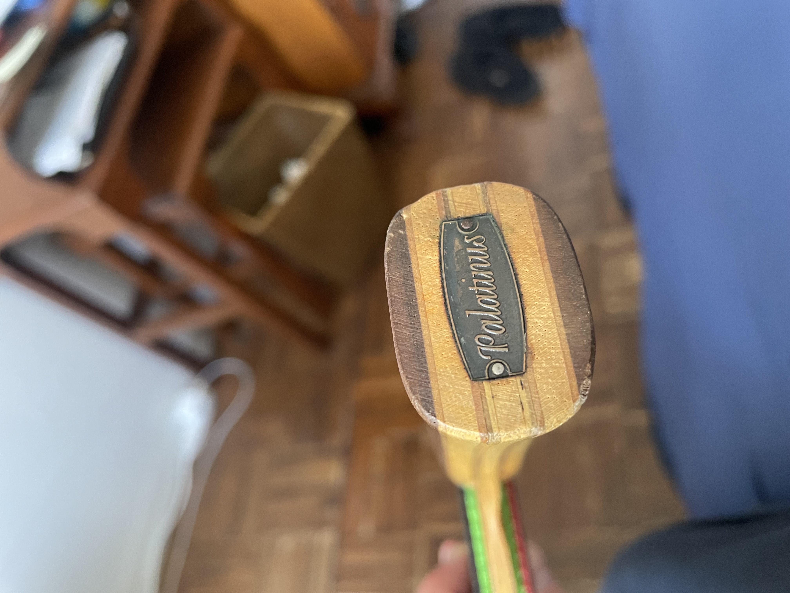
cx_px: 395
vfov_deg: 53.1
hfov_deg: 67.3
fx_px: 593
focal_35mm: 26
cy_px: 296
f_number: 1.6
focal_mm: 4.2
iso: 500
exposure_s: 1/47
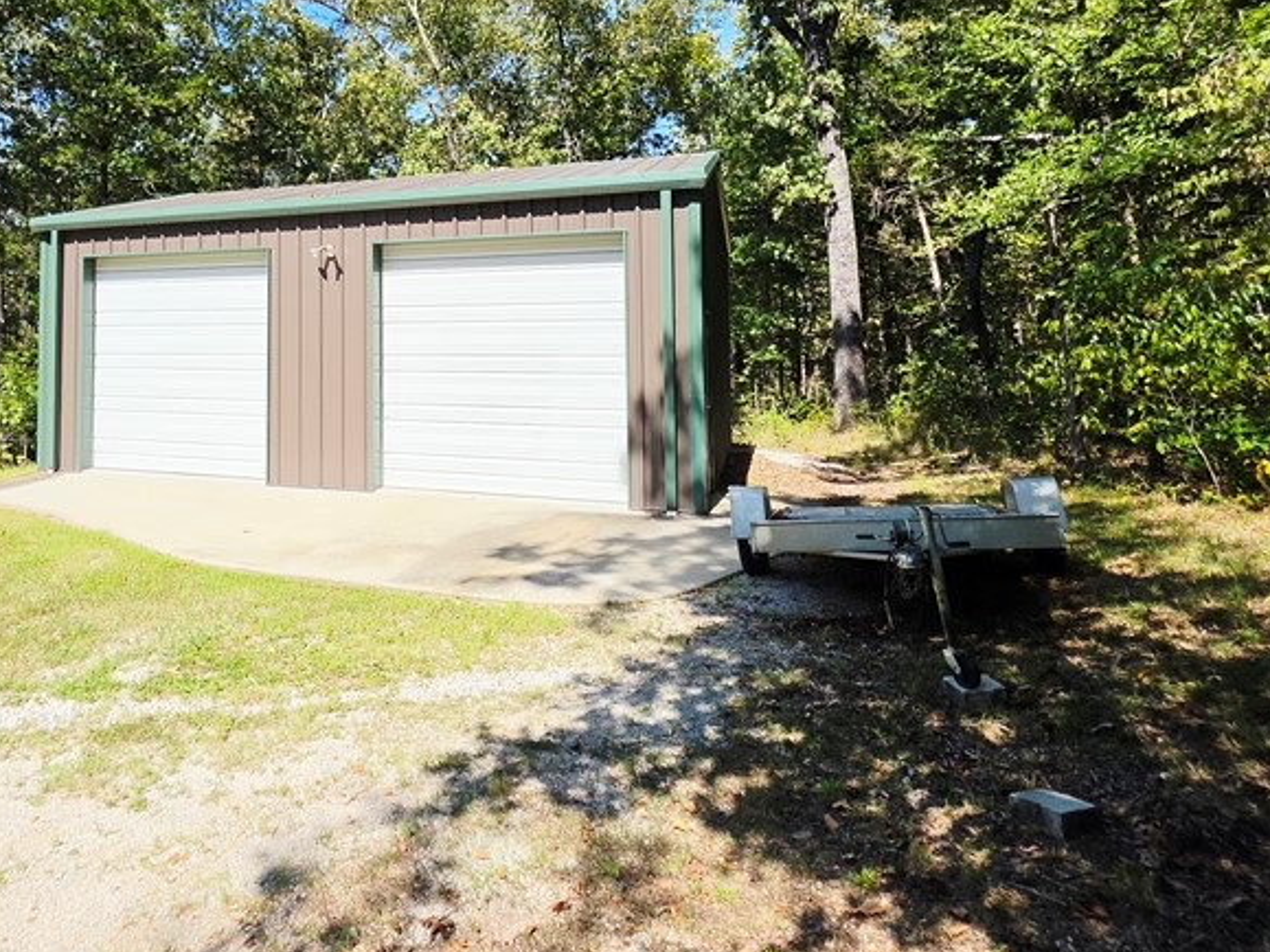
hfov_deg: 71.3
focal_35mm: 23
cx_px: 401
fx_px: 844
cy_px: 292
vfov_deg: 57.1
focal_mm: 2.2
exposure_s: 1/2060
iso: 32
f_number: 1.9
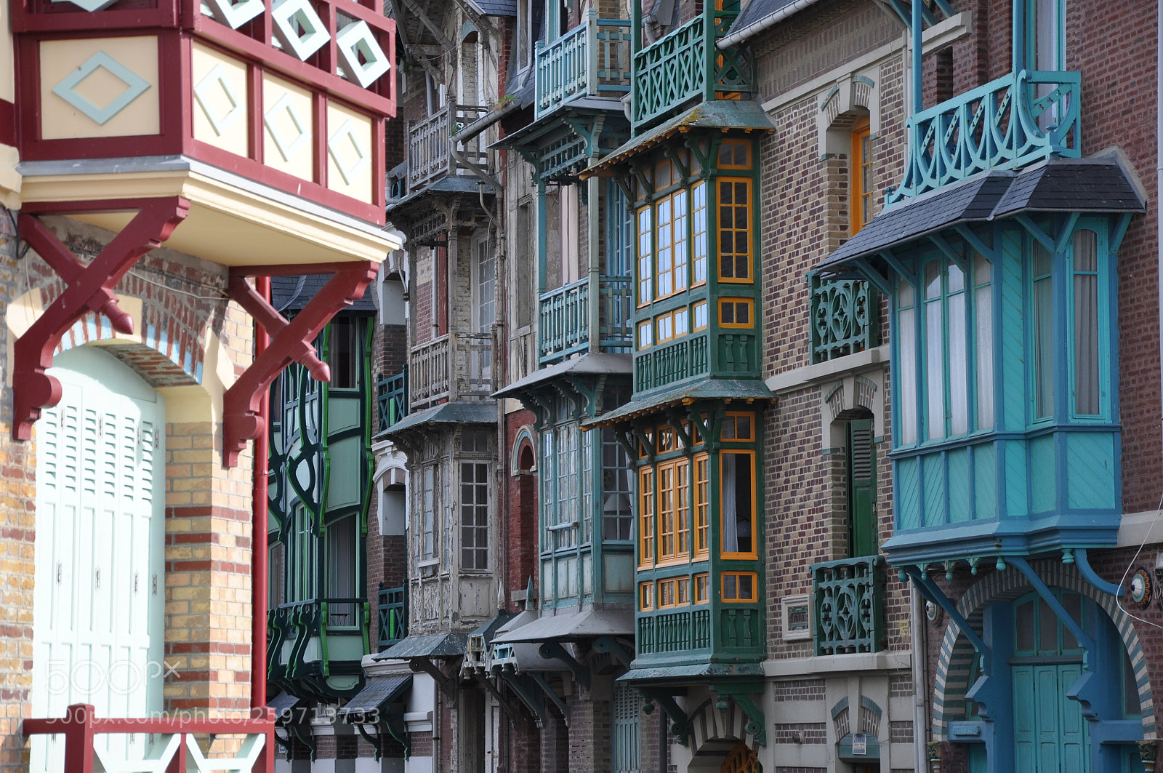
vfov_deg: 11.4
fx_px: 3872
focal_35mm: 120
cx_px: 582
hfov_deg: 17.1
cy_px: 386
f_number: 5.3
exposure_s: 1/200
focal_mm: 80
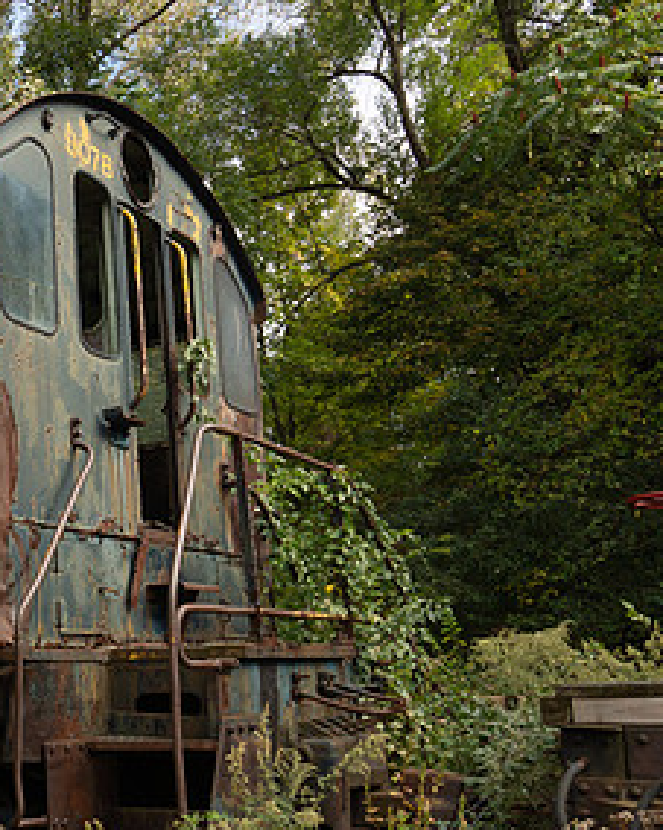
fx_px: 1129
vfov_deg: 40.3
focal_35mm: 46
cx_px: -82
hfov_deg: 29.3
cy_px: 469
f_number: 11
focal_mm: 16
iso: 200
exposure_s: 1/30
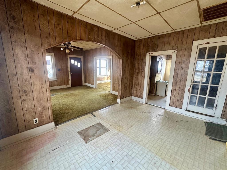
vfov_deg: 85.7
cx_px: 114
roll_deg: +1.4
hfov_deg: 102.1
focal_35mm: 14
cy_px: 85
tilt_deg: -11.3
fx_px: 92
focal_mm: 2.22
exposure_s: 1/99
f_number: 2.2
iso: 250
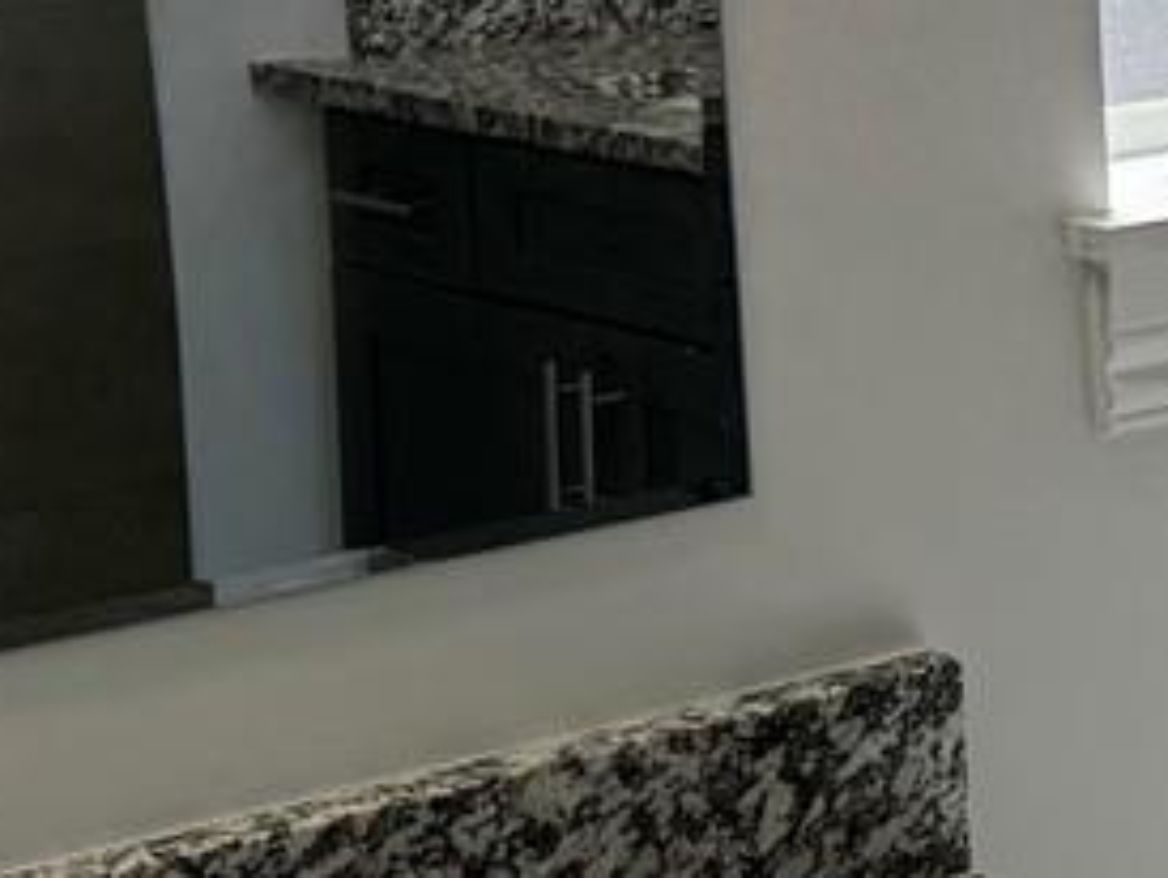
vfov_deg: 10.5
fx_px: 4728
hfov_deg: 12.6
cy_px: 68
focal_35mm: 140
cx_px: 2221
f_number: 1.78
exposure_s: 1/900
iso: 80
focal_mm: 6.86
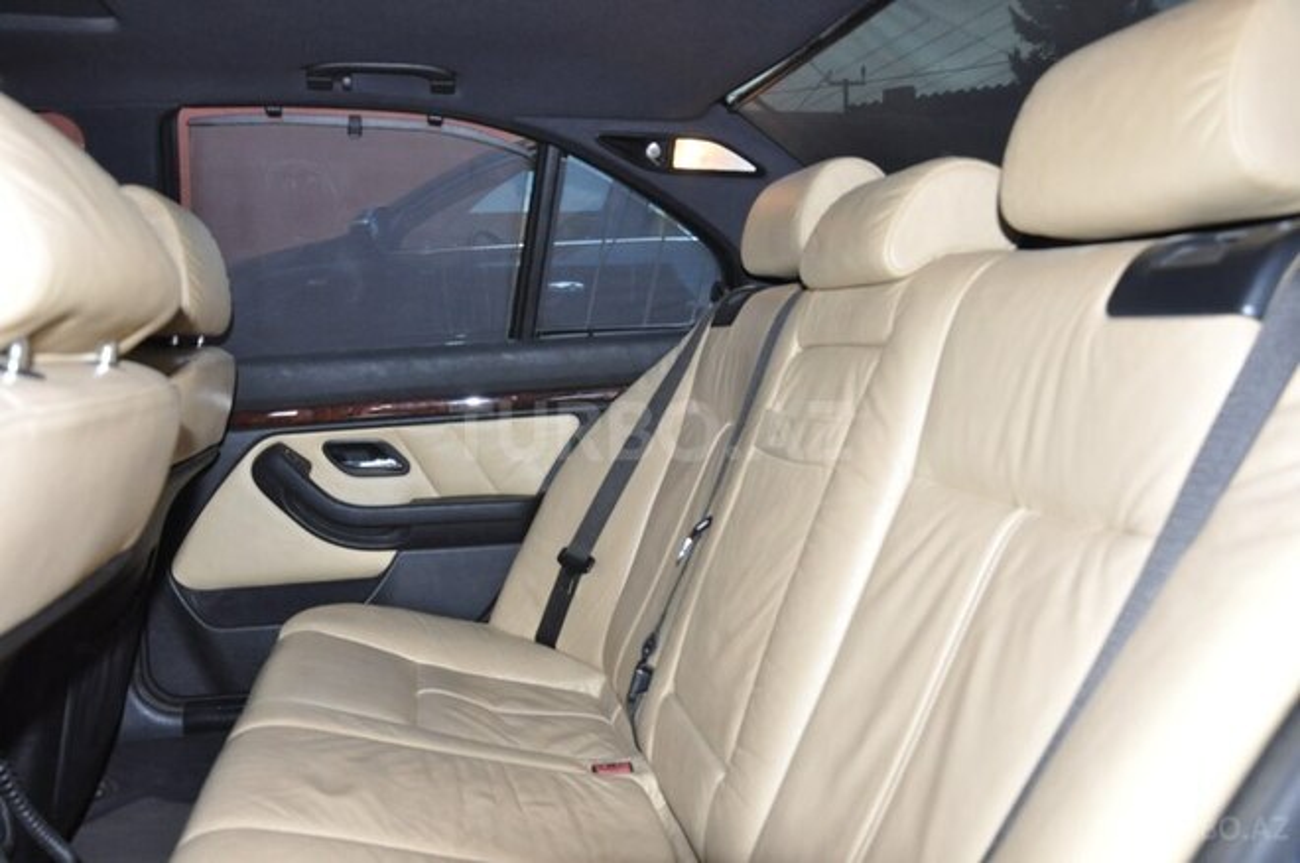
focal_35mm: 27
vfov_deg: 47.8
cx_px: 650
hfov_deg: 67.5
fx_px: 974
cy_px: 432
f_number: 6.3
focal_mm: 18
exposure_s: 1/200
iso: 1250
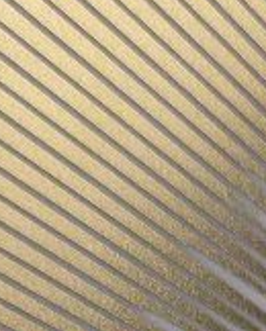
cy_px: 770
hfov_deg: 9.2
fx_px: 1630
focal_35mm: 166
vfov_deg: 10.2
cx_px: 321
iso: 16
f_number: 1.7
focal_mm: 6.3
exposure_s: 1/100
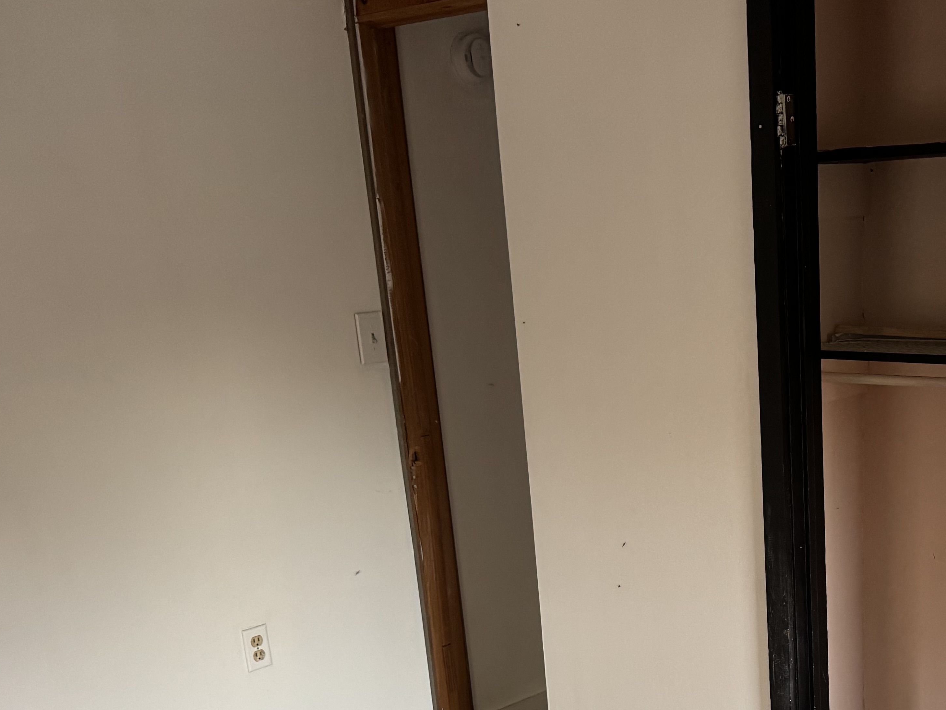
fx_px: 1284
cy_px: 590
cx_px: 710
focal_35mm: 47
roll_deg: +3.6
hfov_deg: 39.3
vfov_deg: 30.0
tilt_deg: -15.9
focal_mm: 6.76
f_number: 1.78
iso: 400
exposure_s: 1/60
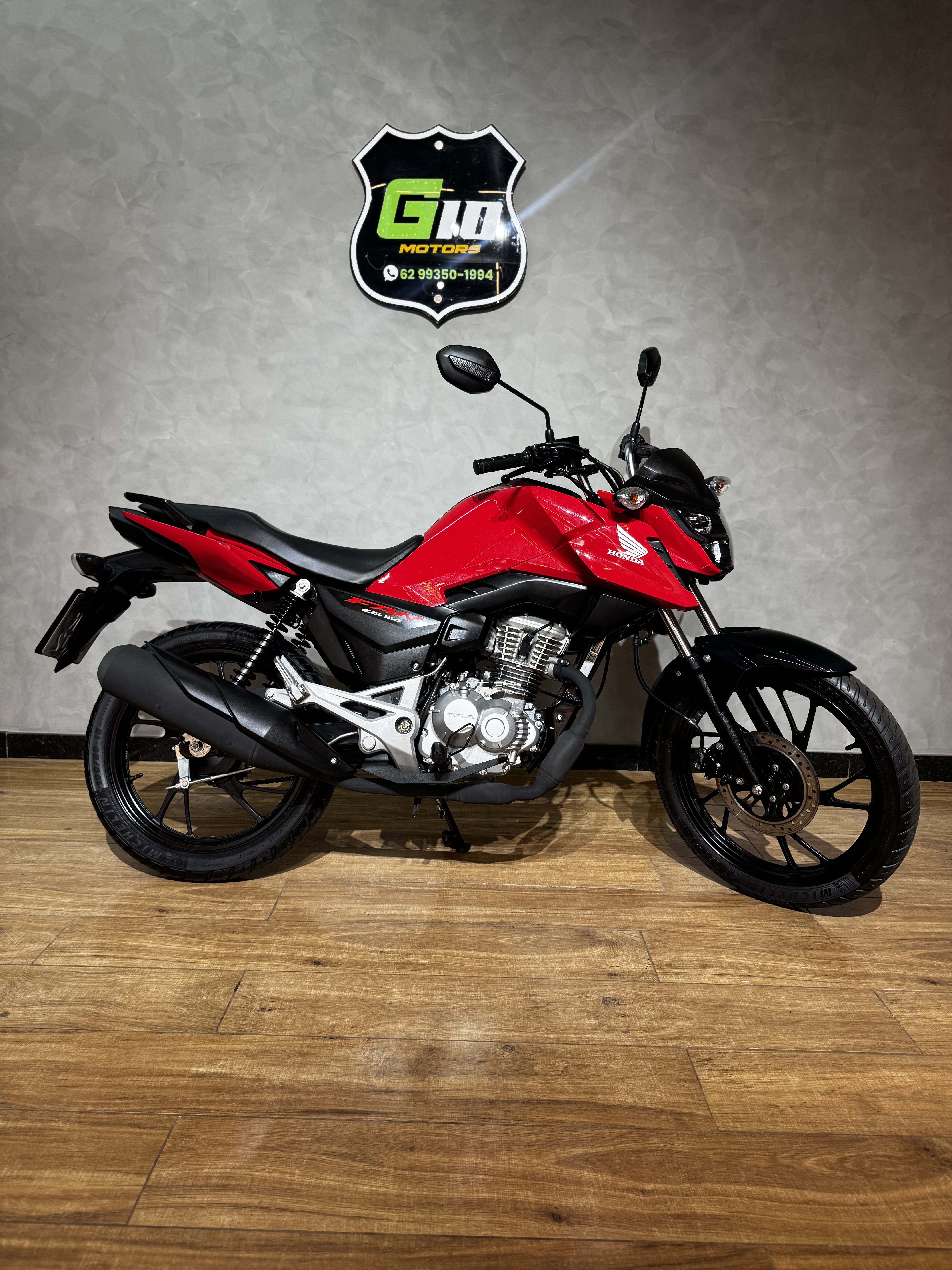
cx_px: 476
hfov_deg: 56.8
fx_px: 880
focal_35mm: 24
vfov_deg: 71.6
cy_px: 635
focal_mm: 6.76
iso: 125
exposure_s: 1/60
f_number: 1.78
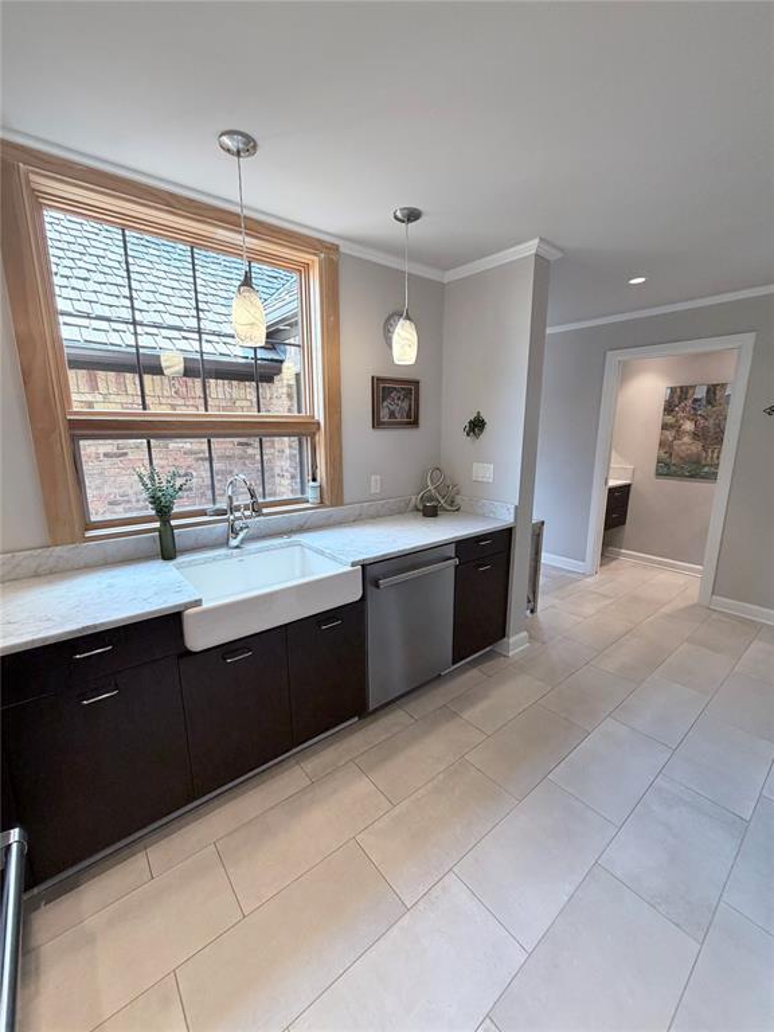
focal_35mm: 14
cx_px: 387
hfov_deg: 85.7
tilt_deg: -11.0
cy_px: 516
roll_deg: +0.3
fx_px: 417
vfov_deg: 102.1
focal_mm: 2.22
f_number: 2.2
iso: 250
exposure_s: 1/120
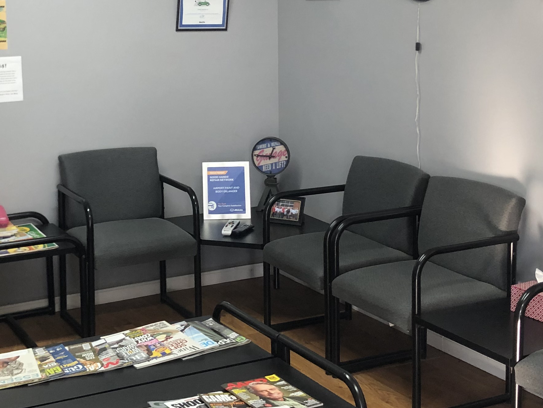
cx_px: 211
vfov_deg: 22.8
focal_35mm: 64
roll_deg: +0.4
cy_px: 121
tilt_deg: -8.7
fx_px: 1004
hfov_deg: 30.2
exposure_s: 1/20
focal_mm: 3.99
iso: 40
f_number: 1.8
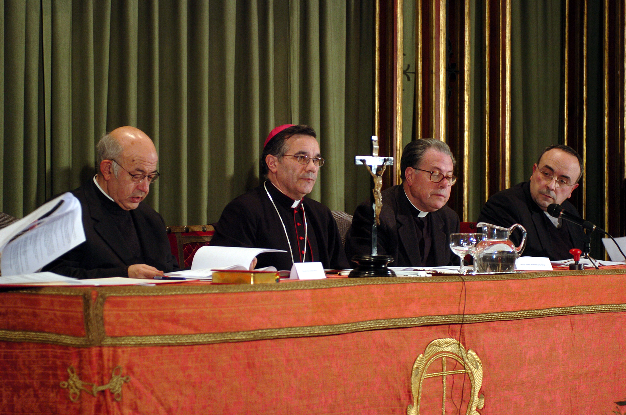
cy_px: 208
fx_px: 1822
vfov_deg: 13.0
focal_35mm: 105
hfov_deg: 19.5
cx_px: 313
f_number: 2.8
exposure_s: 1/80
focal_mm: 70
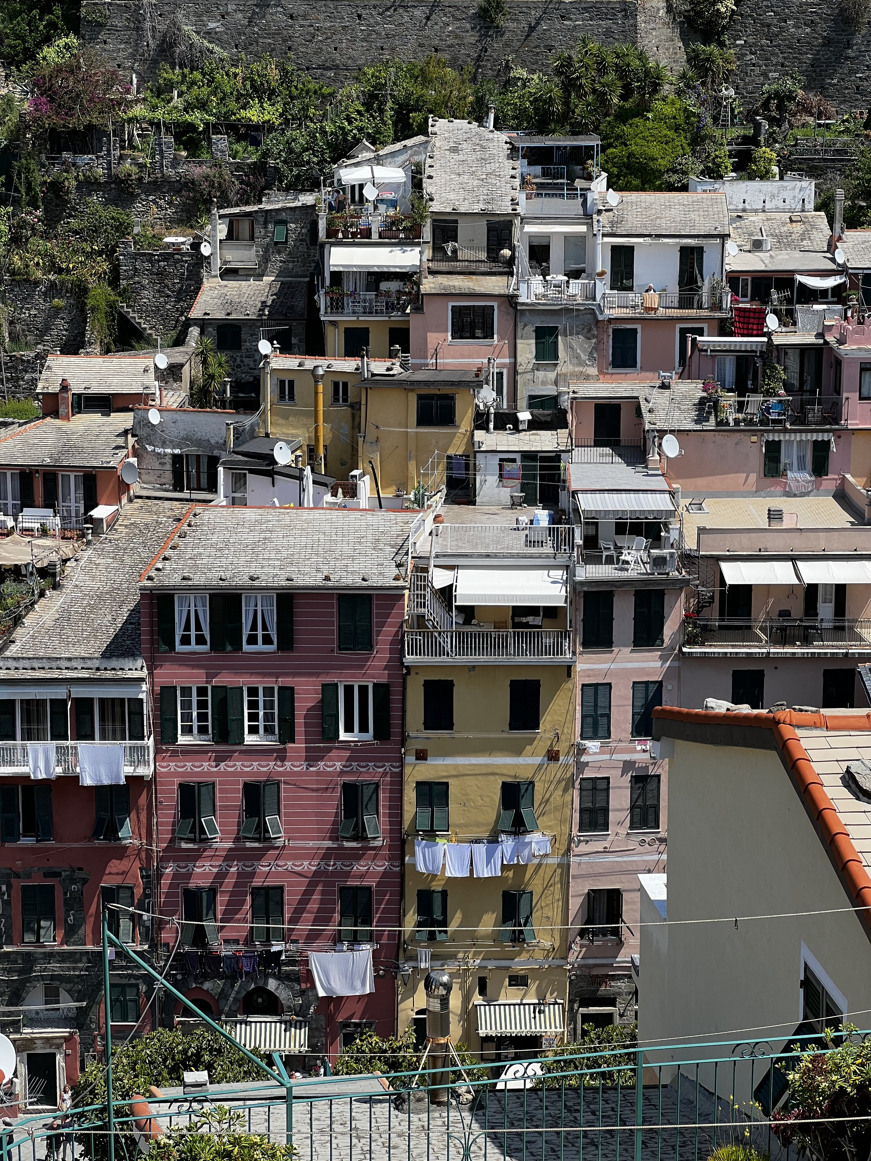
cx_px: 436
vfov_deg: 25.3
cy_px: 580
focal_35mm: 77
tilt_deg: -11.8
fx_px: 2583
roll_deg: -0.1
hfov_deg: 19.1
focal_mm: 9
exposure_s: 1/657
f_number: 2.8
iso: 32
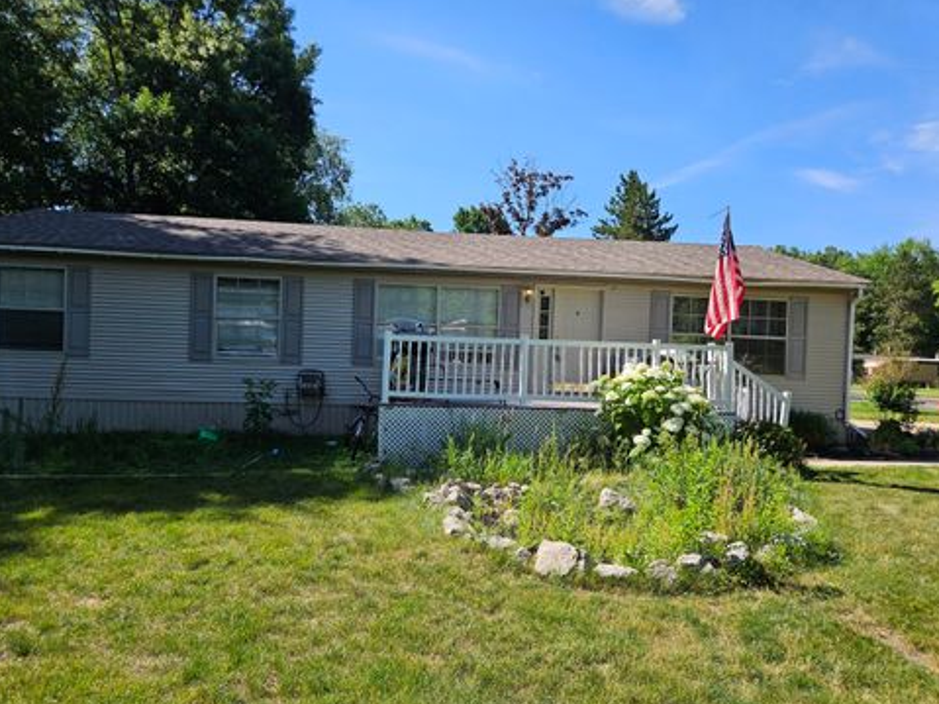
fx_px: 651
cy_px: 362
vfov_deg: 56.8
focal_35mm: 24
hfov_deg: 71.6
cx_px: 469
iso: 25
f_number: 1.8
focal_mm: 5.4
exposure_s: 1/1179
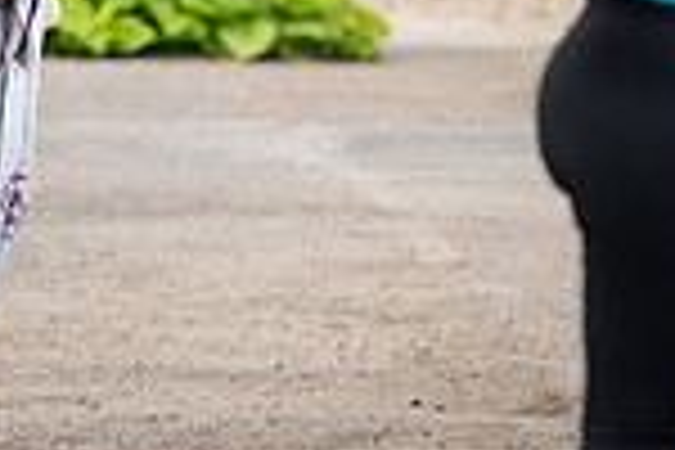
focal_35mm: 618
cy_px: -209
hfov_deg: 3.3
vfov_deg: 2.2
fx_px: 11587
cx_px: -122
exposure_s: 1/800
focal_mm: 160
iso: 125
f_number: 3.2
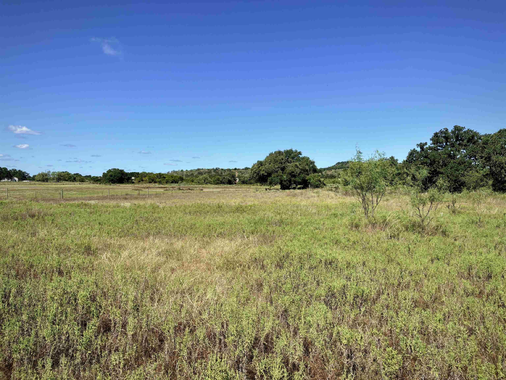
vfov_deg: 53.1
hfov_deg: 67.3
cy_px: 190
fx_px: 380
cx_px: 253
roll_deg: +0.5
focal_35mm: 26
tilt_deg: +0.0
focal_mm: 5.96
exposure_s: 1/3623
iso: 50
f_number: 1.6
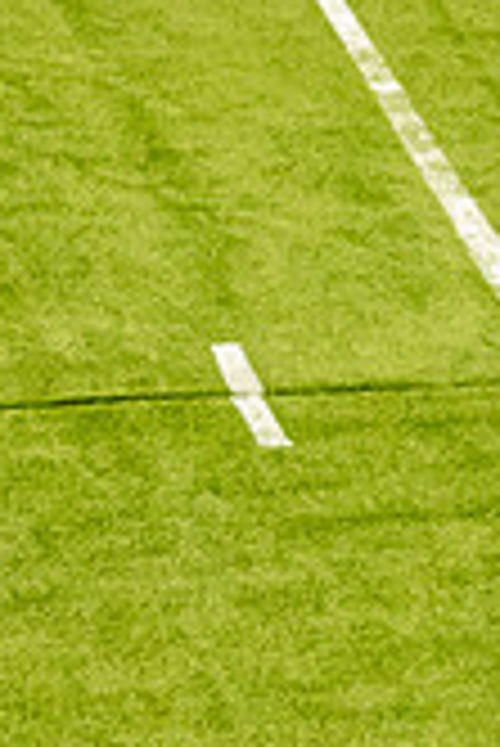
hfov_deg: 6.3
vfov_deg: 9.4
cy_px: 398
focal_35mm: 218
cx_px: -158
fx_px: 4532
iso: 3200
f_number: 2.8
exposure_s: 1/800
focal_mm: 30
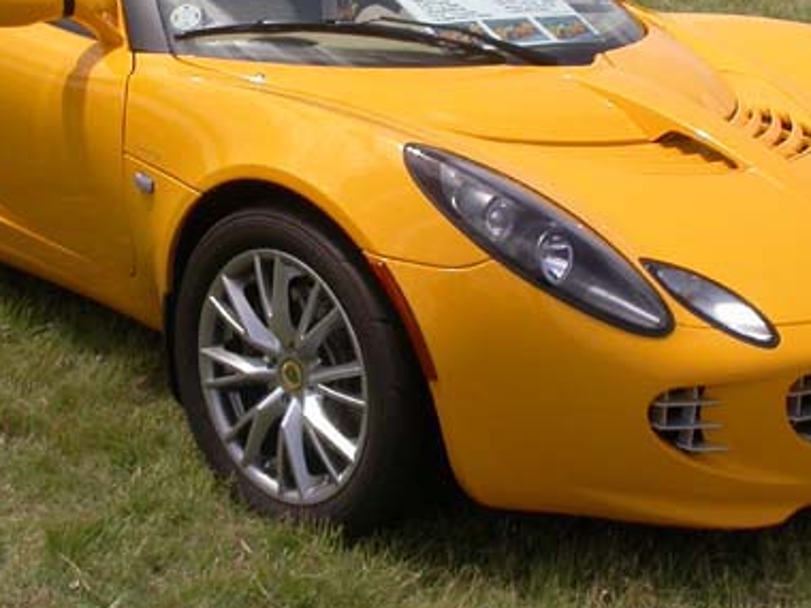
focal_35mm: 80
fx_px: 1874
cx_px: 318
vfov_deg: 18.3
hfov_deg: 24.4
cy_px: 151
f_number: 7.5
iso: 100
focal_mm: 7.85
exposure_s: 1/409
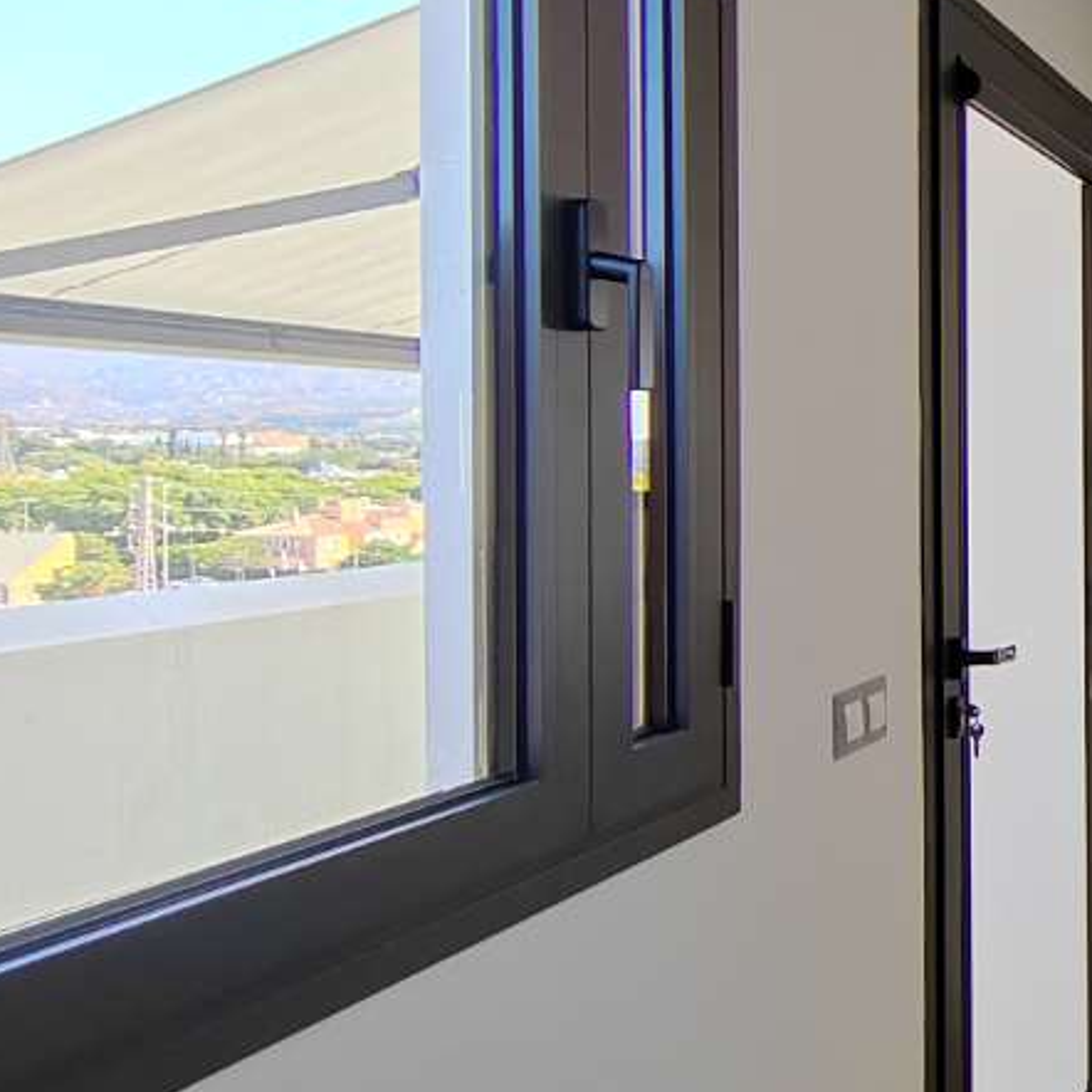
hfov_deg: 31.9
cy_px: 453
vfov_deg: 42.7
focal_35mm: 39
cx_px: 1443
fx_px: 1392
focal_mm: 2.16
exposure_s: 1/100
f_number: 2.2
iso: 200
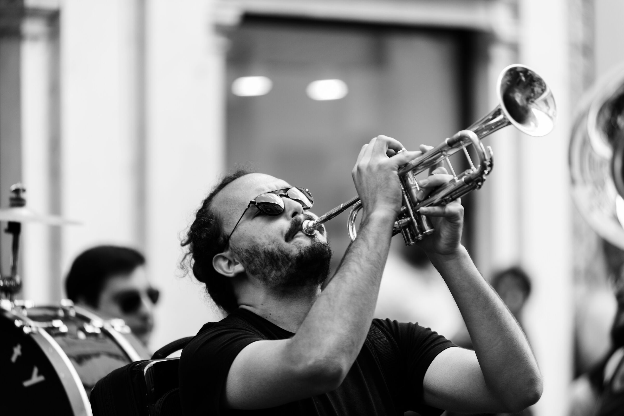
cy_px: 208
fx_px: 3468
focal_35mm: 200
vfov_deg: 6.9
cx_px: 312
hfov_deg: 10.3
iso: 400
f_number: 2.8
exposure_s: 1/100
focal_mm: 200
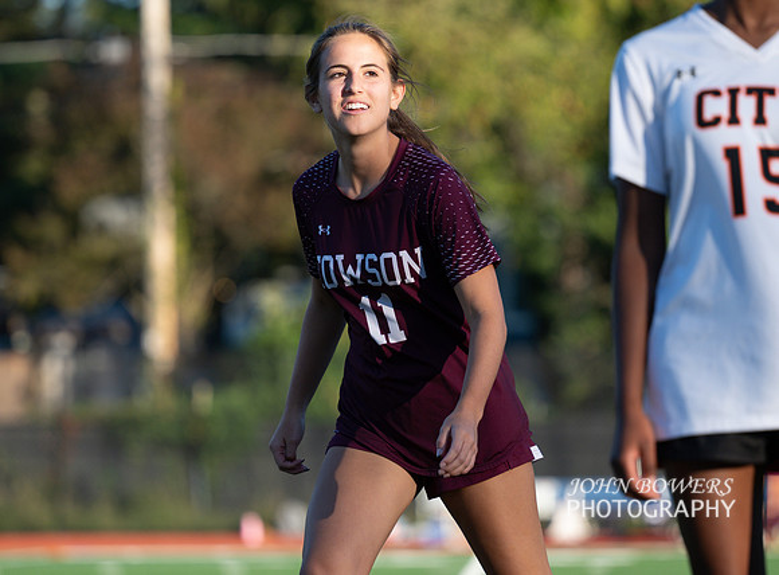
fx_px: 5179
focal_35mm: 231
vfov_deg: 6.4
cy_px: 263
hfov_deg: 8.6
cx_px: 391
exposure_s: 1/2000
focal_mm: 145
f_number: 2.8
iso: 250
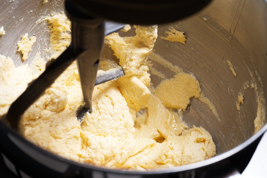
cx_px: 134
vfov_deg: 19.4
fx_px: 519
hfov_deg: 28.9
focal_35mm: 70
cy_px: 89
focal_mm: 70
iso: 100
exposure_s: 1/50
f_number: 8
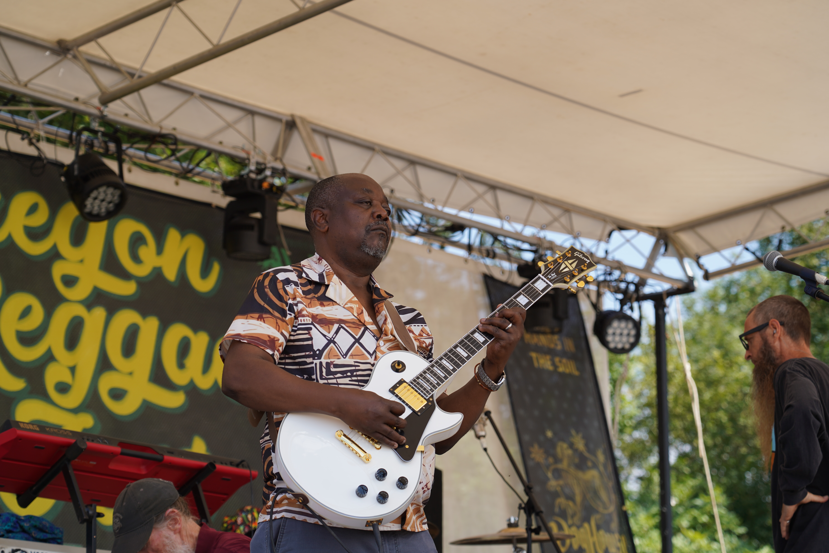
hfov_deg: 19.5
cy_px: 276
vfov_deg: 13.0
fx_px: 2418
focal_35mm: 105
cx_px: 414
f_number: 5
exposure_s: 1/250
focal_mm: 105
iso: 100
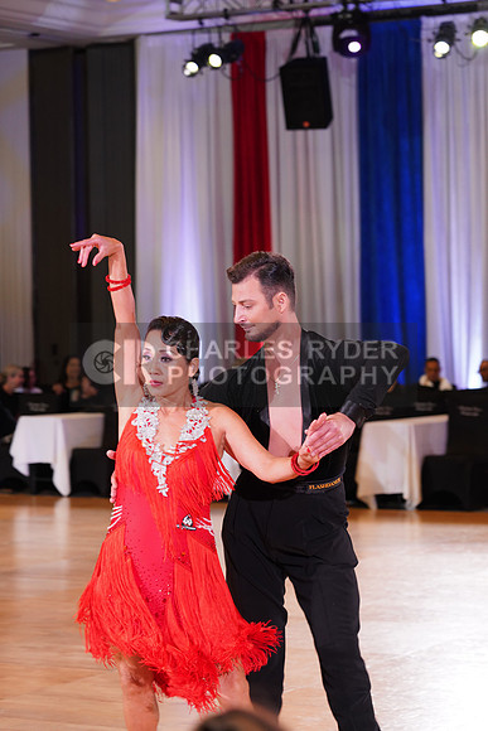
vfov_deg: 19.5
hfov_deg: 13.0
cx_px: 244
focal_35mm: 105
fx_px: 2134
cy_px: 366
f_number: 5
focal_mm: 105
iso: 1600
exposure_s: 1/160
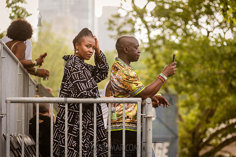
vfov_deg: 7.9
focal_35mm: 173
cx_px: 118
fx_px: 1137
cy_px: 78
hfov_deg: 11.9
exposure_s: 1/1250
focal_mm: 170
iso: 2000
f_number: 4
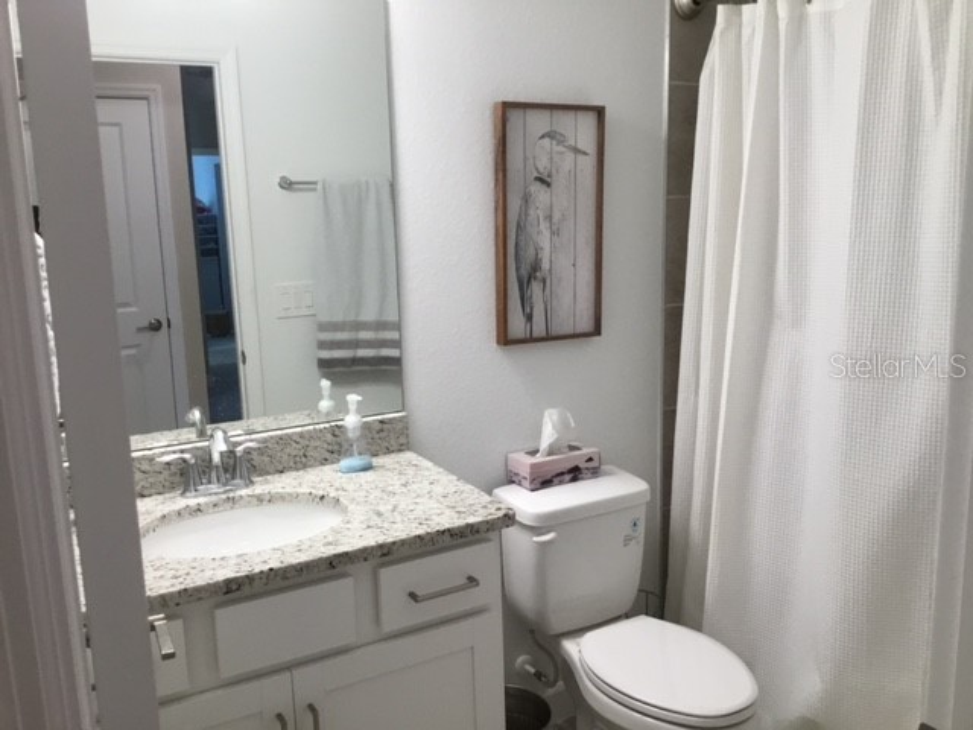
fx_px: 871
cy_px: 365
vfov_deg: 45.4
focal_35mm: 31
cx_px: 486
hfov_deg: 58.4
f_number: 2.4
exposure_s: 1/30
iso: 40
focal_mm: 3.3
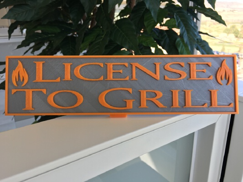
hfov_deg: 61.6
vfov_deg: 48.2
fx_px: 204
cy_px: 91
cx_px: 122
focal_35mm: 29
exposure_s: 1/120
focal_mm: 4.15
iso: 25
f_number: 2.2
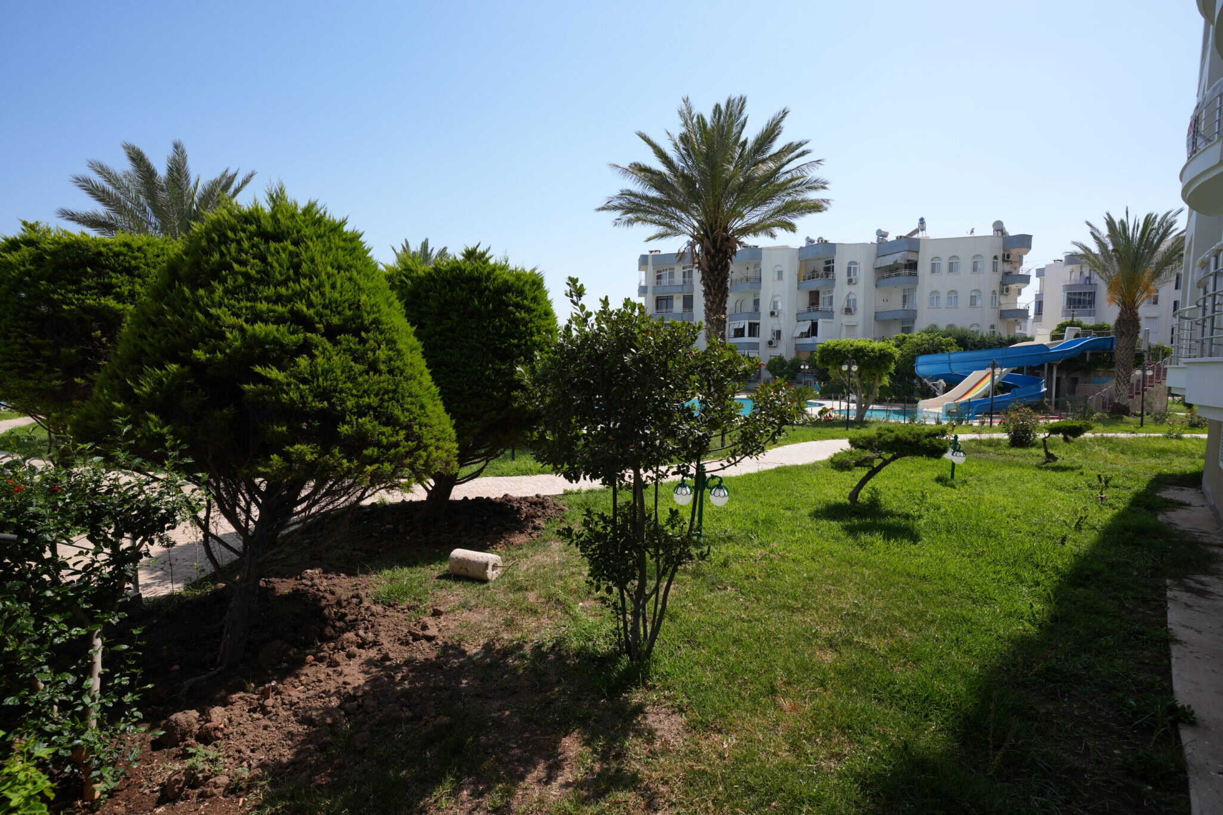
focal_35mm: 17
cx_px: 612
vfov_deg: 70.4
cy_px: 408
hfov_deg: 93.3
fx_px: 577
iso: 100
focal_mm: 17
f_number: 8
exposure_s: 1/250
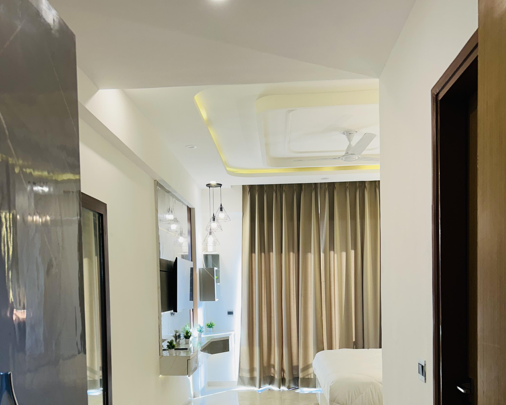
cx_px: 253
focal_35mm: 34
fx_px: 509
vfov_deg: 42.1
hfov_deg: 52.8
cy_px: 300
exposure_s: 1/100
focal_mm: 5.7
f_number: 1.5
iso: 64
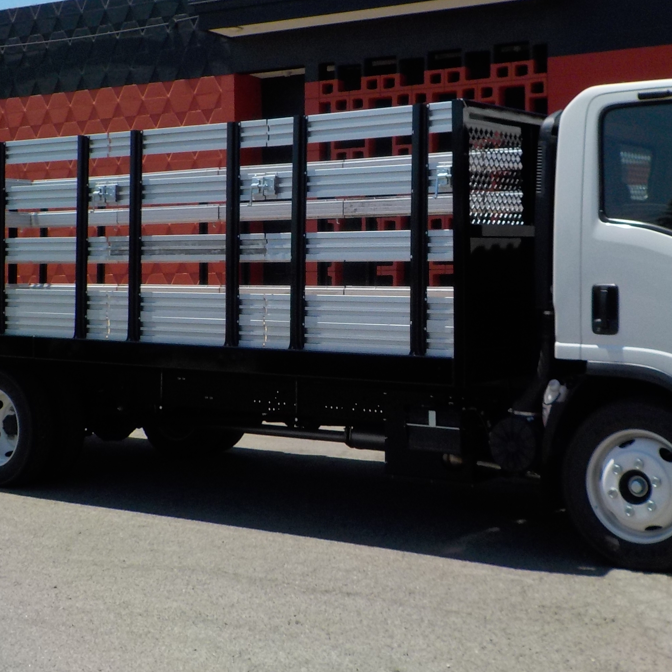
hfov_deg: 31.6
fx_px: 1186
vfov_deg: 31.6
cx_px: 376
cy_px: 288
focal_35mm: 54
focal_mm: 4.1
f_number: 3.3
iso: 125
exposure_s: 1/1250
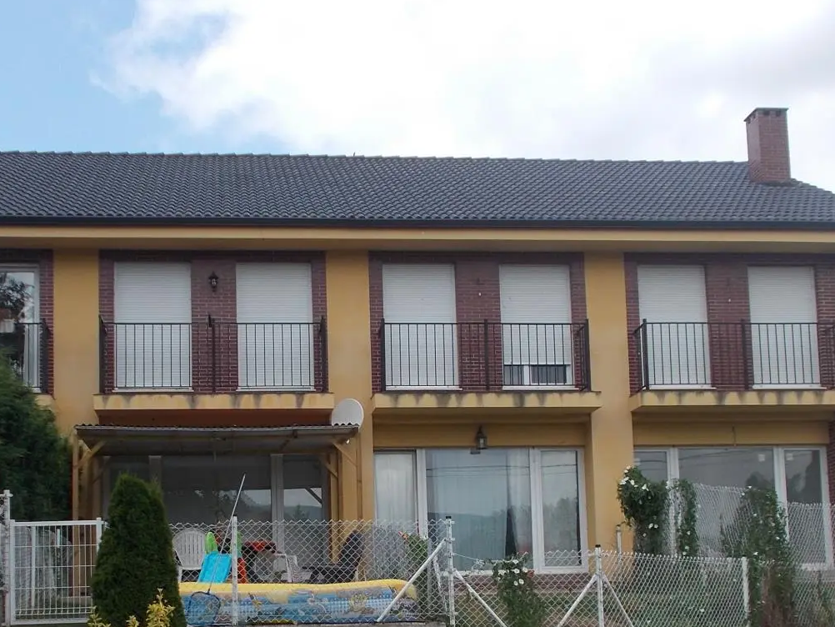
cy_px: 503
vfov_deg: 25.2
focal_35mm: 57
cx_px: 378
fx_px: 1375
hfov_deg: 33.8
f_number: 9.2
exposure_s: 1/80
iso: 80
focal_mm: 6
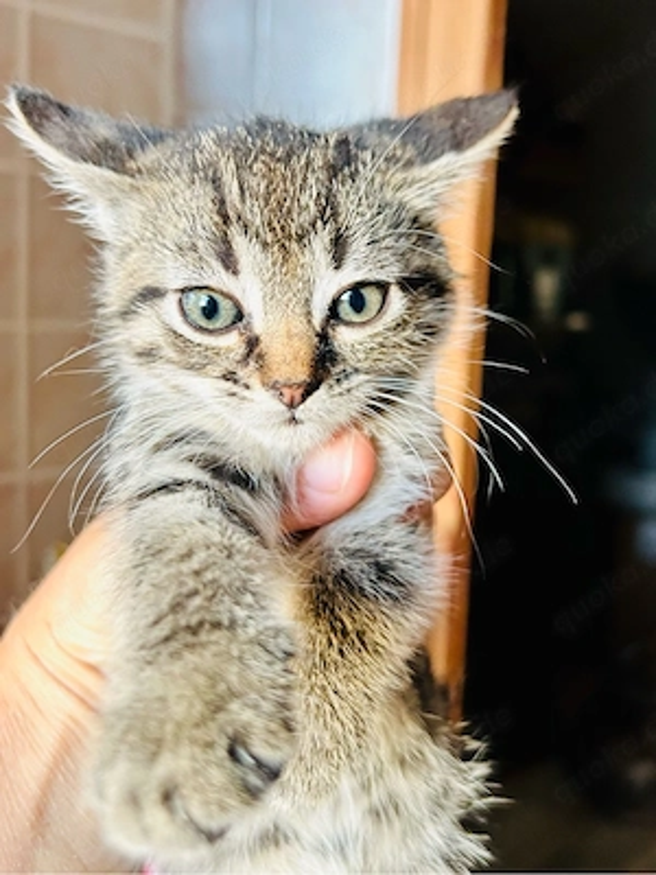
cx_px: 328
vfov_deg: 67.3
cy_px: 438
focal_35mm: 26
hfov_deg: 53.1
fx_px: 657
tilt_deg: -8.1
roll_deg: -4.0
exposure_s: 1/60
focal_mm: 5.7
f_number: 1.5
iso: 160
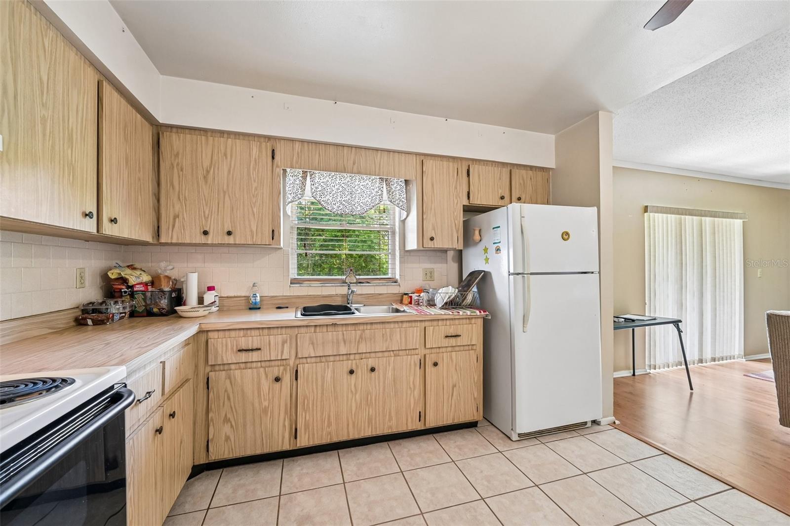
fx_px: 307
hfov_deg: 104.3
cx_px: 395
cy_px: 263
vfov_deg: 81.2
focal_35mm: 14
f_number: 8
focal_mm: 14
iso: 400
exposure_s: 1/30
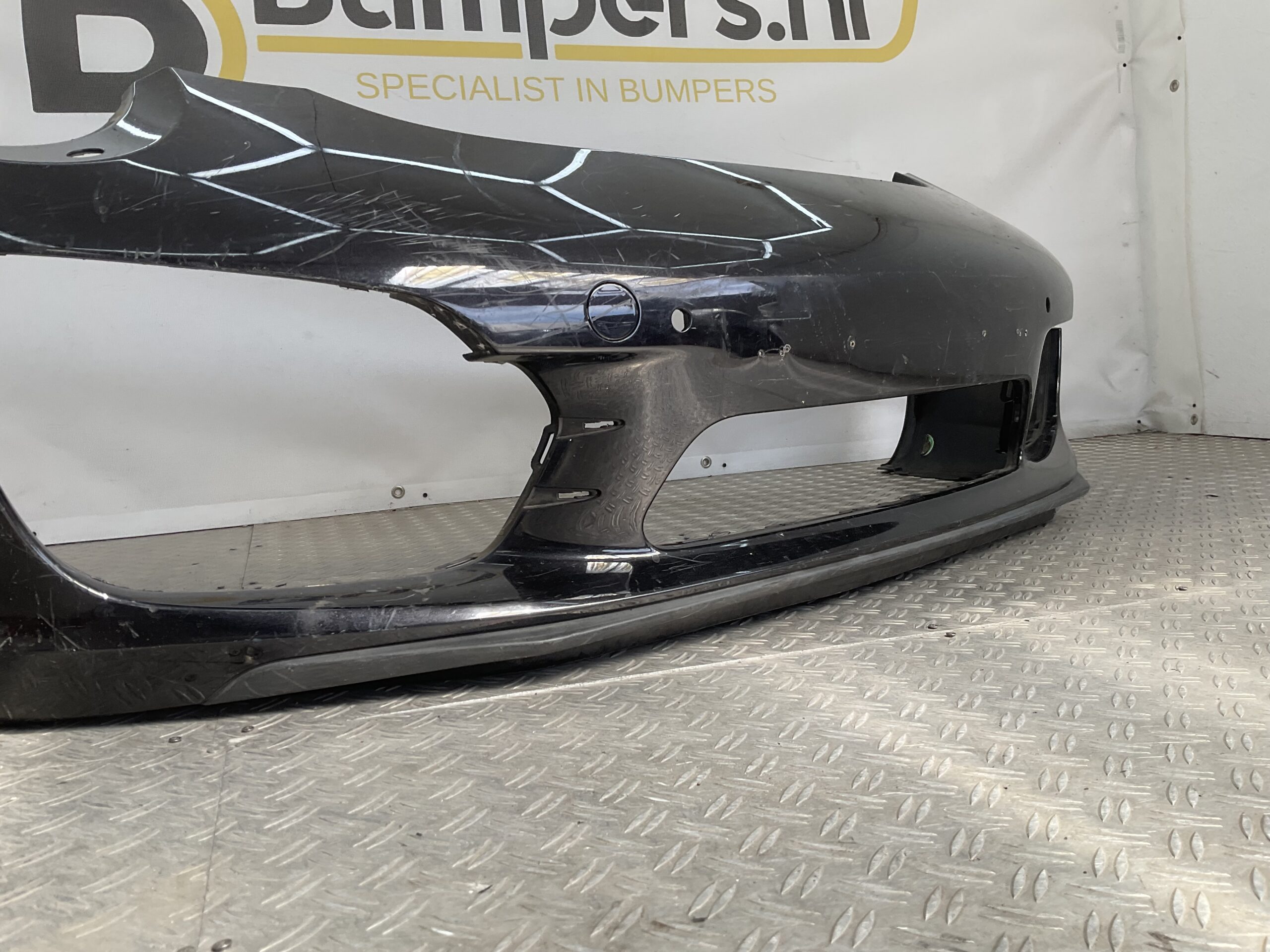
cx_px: 635
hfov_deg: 61.7
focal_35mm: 29
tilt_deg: -5.6
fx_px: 1064
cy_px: 476
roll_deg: +3.0
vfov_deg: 48.2
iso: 16
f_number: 1.8
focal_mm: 3
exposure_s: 1/249
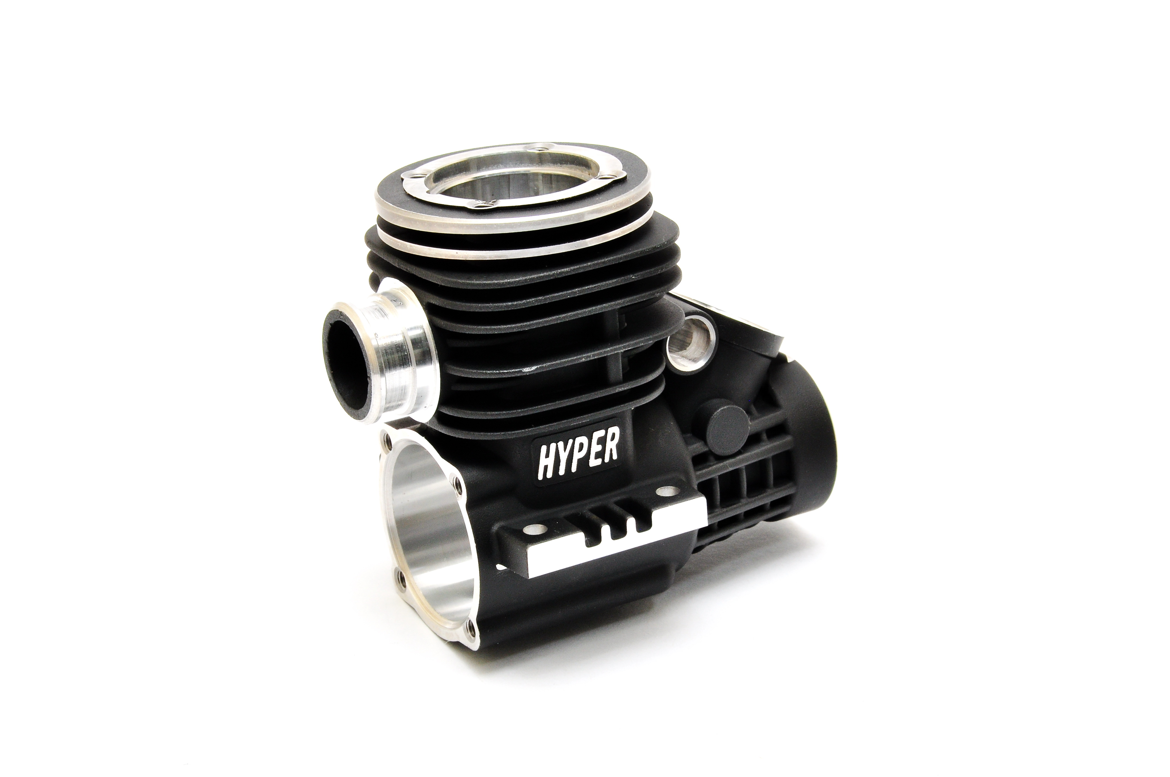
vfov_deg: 14.0
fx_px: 3165
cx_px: 585
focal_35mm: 98
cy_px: 388
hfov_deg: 20.9
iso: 400
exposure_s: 1/60
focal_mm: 65
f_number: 22
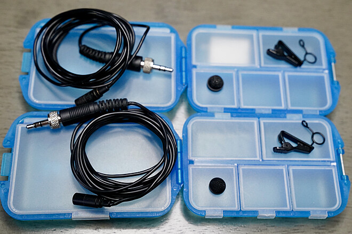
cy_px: 117
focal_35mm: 48
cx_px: 176
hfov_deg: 41.1
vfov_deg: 28.1
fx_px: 469
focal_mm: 48
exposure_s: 1/200
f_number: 5.6
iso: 6400
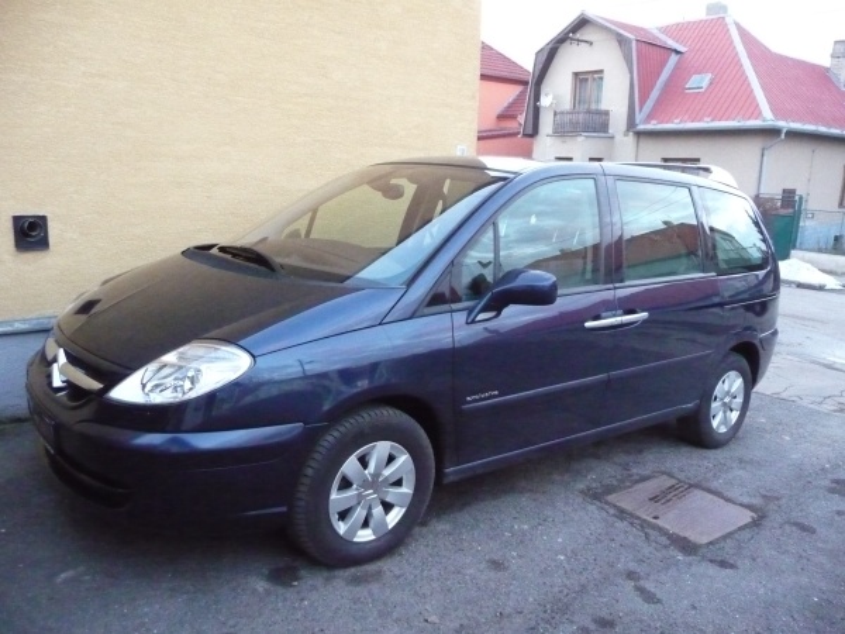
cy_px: 317
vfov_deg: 49.7
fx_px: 683
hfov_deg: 63.4
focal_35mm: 28
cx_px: 422
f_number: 3.3
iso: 1600
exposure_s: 1/80
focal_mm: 4.7
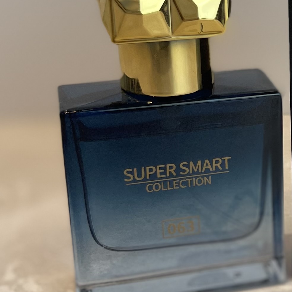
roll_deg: +0.6
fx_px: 897
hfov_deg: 17.8
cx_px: 320
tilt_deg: -19.5
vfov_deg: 18.4
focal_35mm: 94
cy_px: 92
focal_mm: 5.1
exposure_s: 1/676
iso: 50
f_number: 1.6
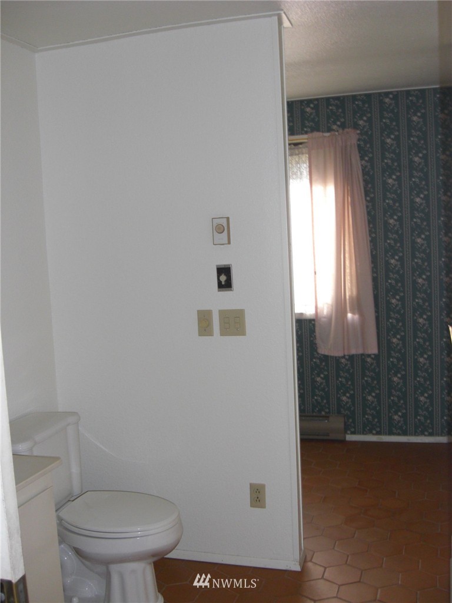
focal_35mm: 38
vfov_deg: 49.0
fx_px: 662
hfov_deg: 37.7
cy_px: 302
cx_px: 226
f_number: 2.8
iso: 200
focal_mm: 7.9
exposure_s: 1/60
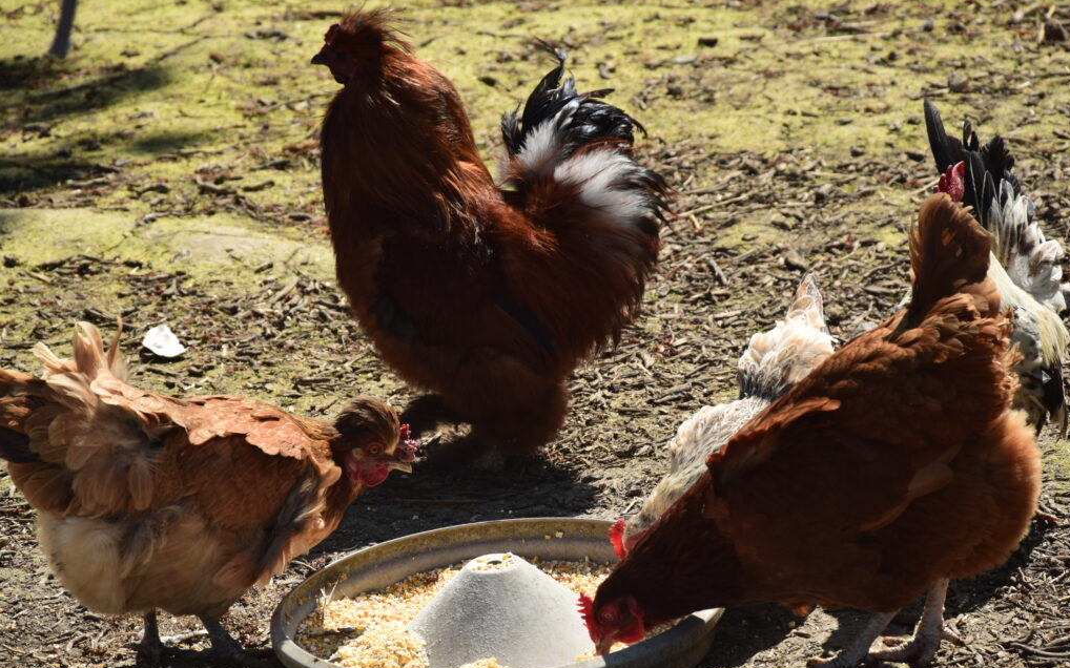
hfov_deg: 13.0
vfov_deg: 8.1
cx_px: 537
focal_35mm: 162
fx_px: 4709
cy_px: 350
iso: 200
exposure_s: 1/500
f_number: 8
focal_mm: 105
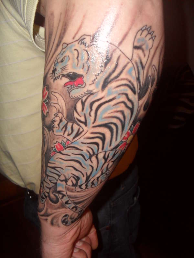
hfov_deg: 40.7
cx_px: 97
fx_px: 262
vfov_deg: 52.6
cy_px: 129
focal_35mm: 35
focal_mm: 6.3
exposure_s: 1/45
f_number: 3.2
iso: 200
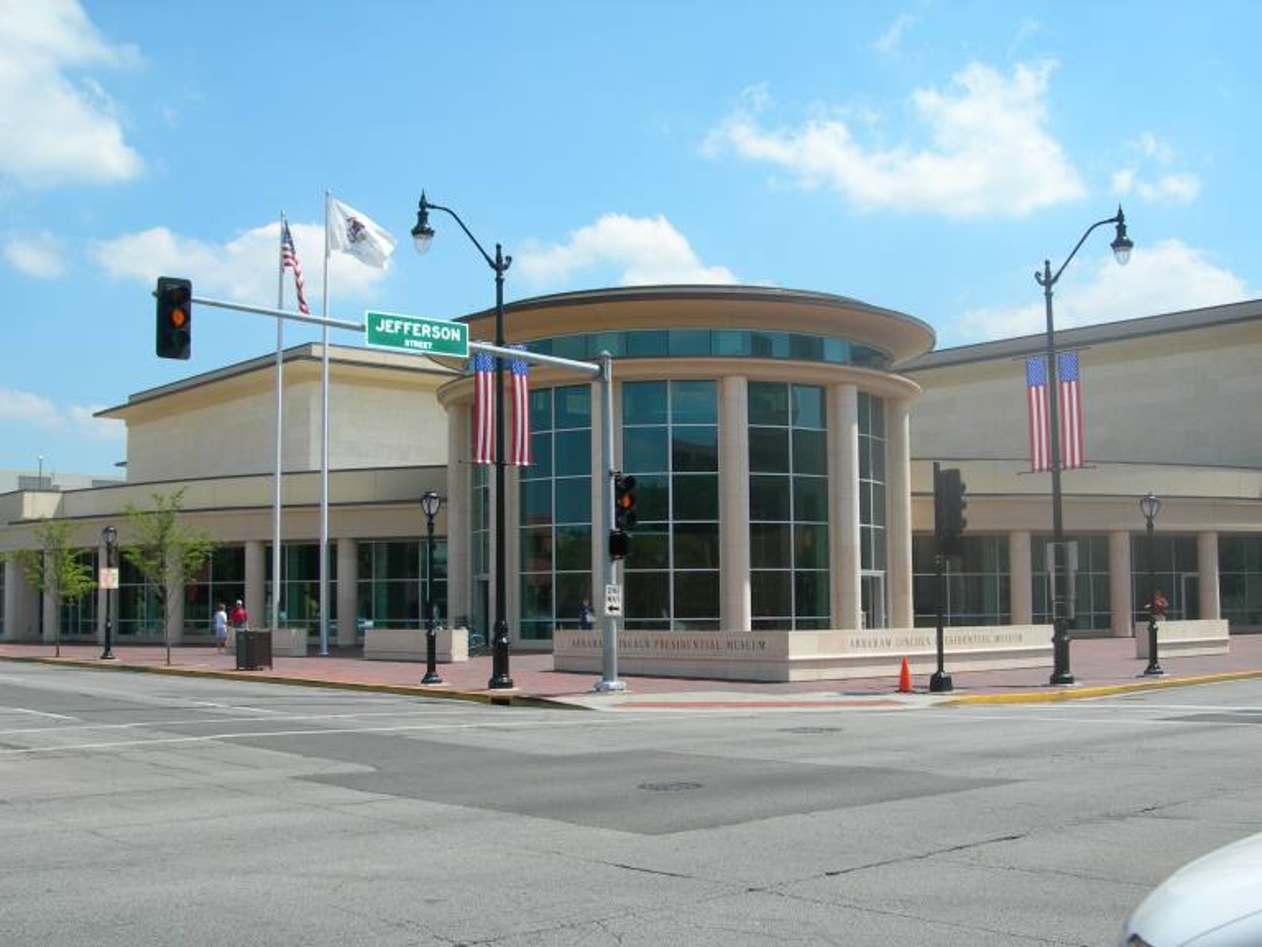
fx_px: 1495
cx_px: 631
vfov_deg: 35.1
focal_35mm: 41
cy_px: 474
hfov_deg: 45.8
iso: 50
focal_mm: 8.5
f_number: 4.9
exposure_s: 1/480
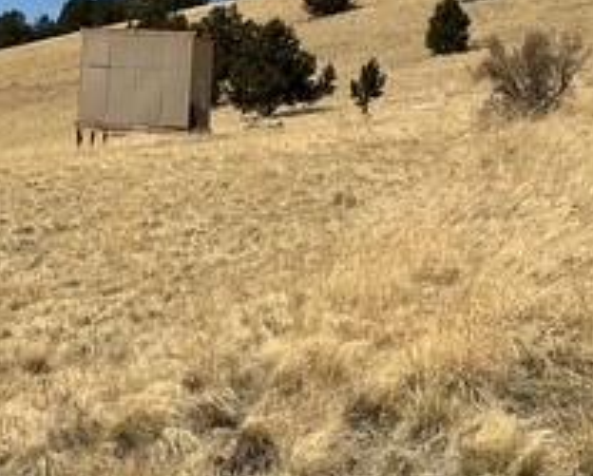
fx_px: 1529
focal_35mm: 87
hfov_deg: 21.1
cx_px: -11
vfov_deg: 17.7
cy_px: 160
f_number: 1.8
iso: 25
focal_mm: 3
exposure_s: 1/2959
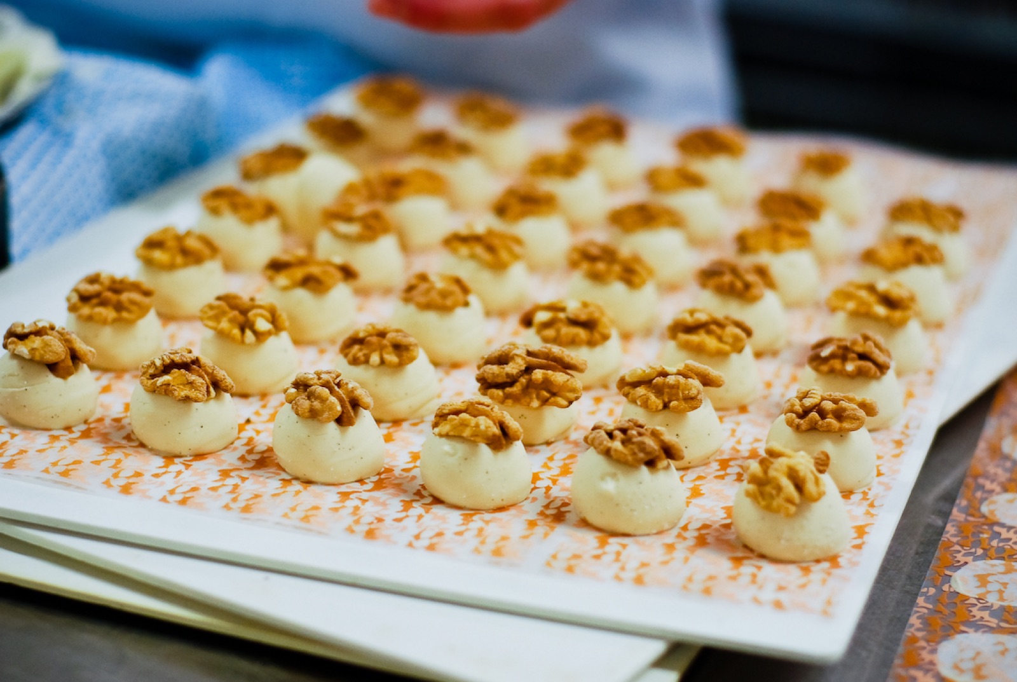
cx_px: 508
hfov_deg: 26.9
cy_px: 341
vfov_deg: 18.3
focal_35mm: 75
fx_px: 2122
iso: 500
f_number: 2.8
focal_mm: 50
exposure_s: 1/125
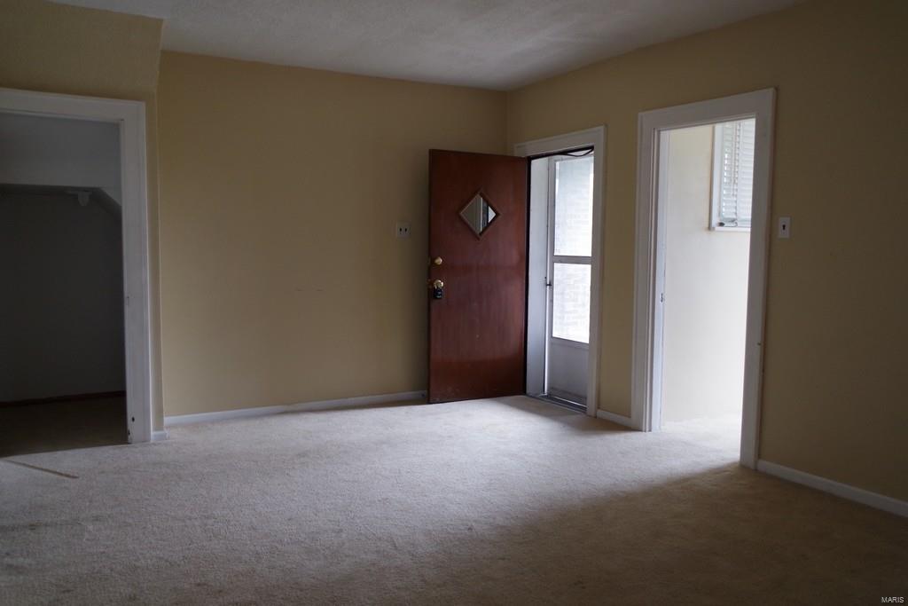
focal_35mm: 27
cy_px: 303
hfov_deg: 67.4
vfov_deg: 47.9
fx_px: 681
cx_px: 454
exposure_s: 1/50
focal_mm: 18
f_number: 4
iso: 800
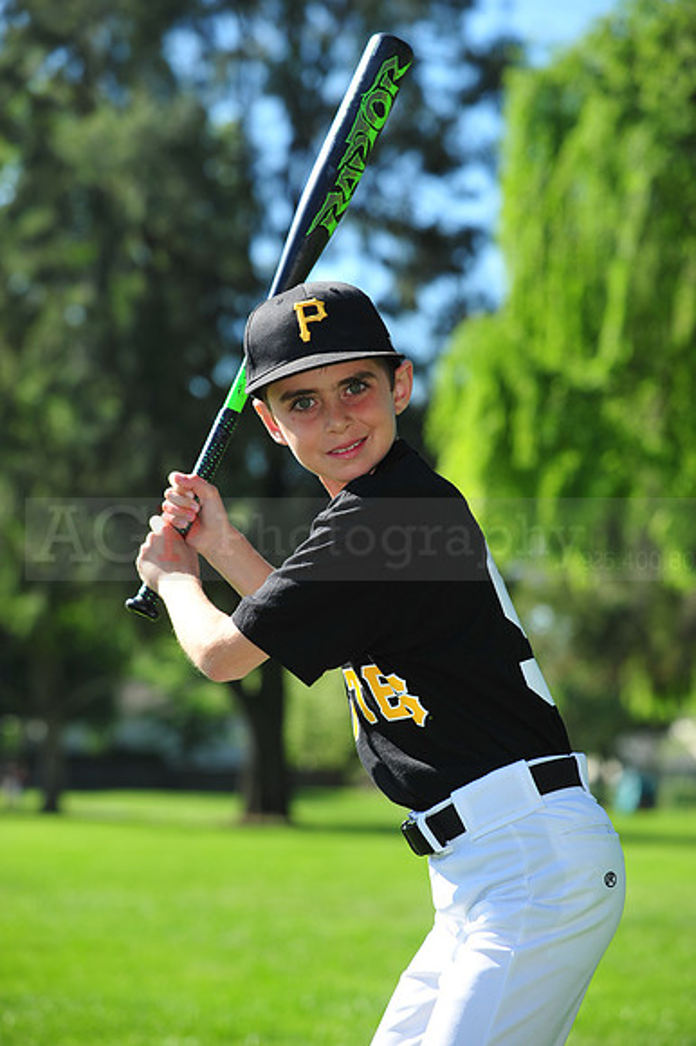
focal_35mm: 105
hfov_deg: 13.0
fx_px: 3048
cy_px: 523
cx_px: 348
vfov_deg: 19.5
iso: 200
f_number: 5
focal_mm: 105
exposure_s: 1/640
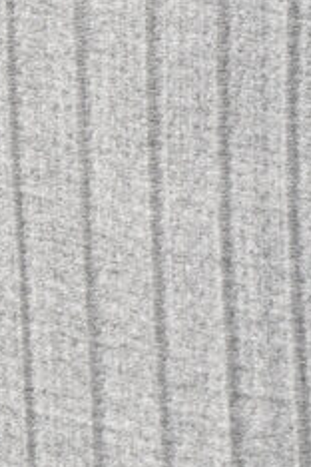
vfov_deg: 8.0
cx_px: -66
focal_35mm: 256
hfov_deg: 5.3
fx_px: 3317
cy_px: 10
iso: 100
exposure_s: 1/100
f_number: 3.5
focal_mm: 38
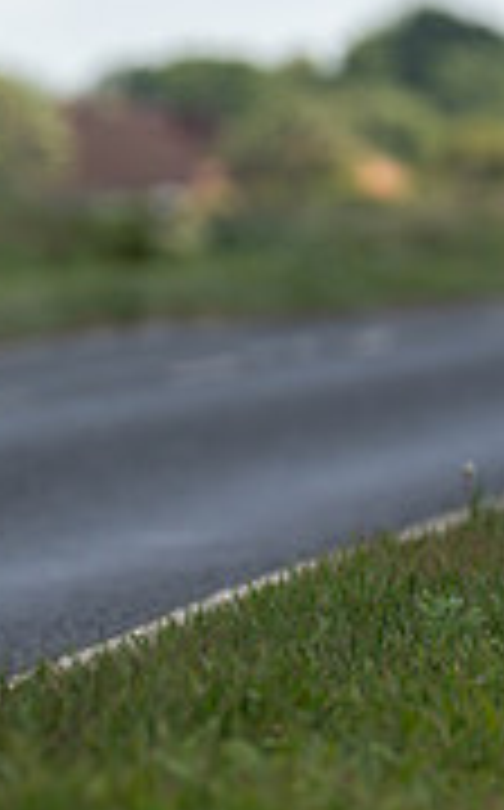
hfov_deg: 2.1
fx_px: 13625
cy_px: 106
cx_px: -454
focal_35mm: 618
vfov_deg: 3.4
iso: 100
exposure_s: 1/1000
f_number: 4
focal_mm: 188
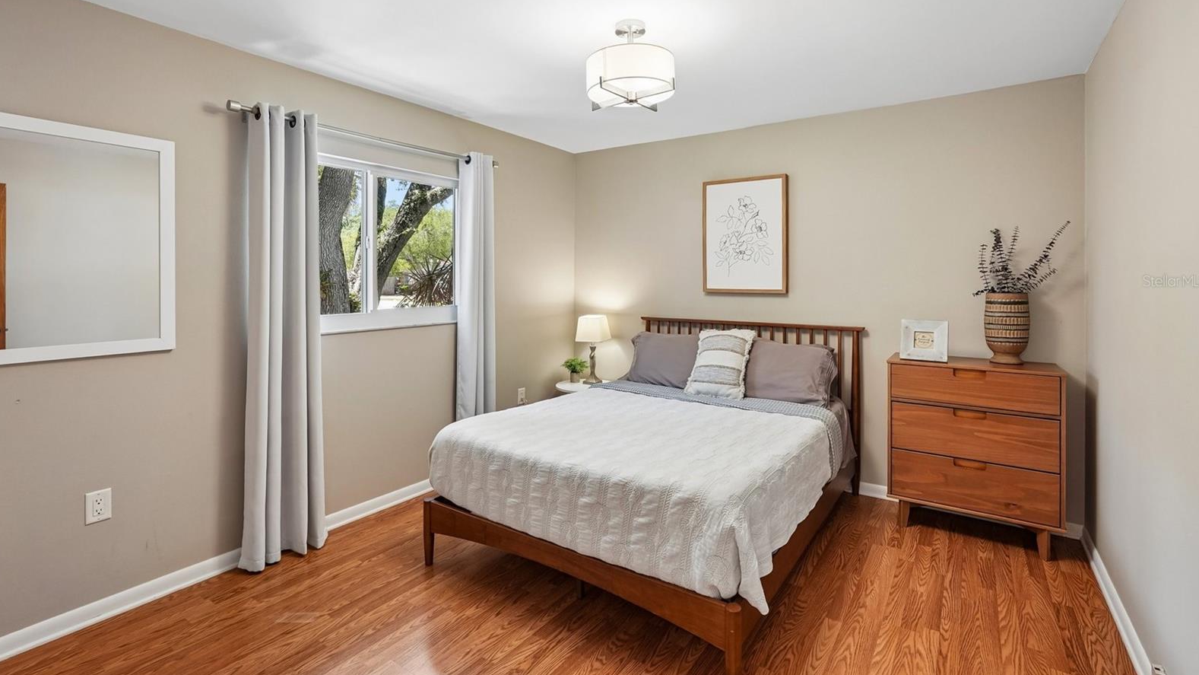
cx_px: 602
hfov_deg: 95.9
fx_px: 540
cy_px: 281
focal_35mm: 17
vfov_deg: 63.5
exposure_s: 1/8
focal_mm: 16
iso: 400
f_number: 8
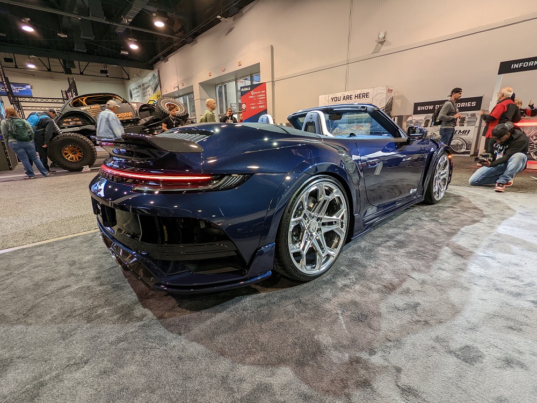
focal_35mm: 16
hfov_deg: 94.5
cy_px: 202
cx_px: 268
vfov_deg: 78.1
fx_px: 248
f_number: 2.2
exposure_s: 1/40
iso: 106
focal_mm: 2.35
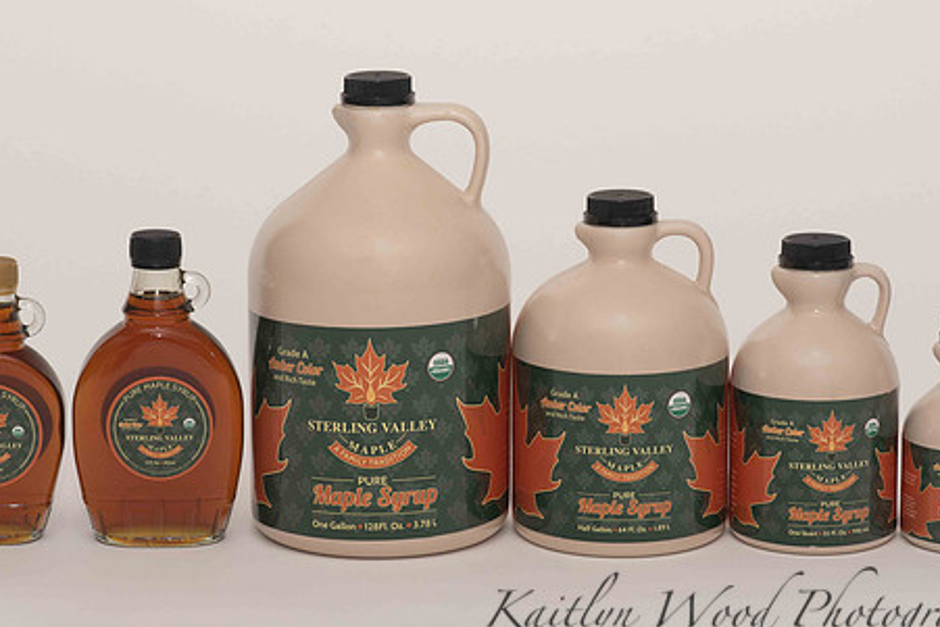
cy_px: 289
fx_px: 2873
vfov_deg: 12.5
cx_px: 486
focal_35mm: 110
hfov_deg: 18.6
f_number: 13
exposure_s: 1/100
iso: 400
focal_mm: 85
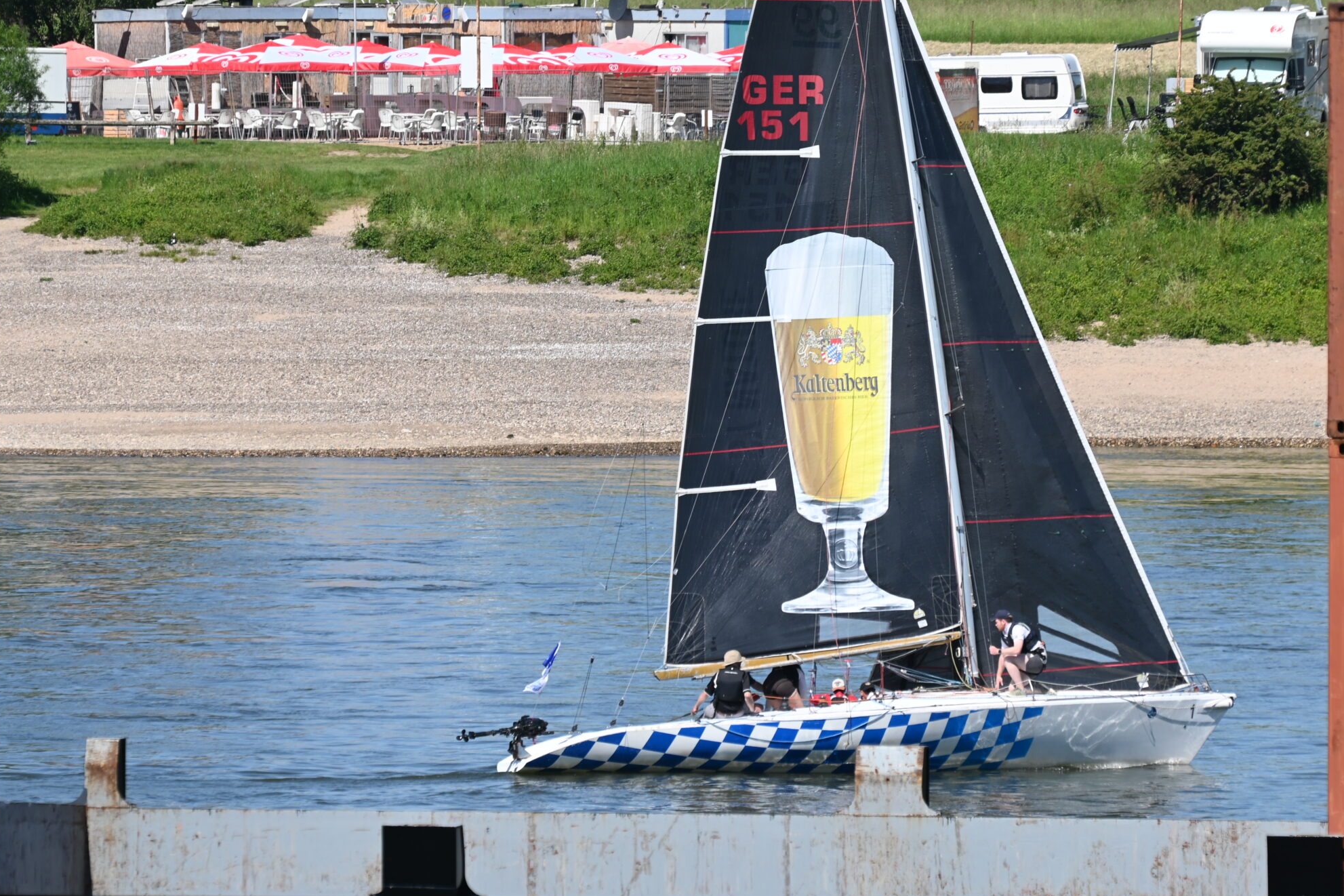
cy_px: 453
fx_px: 15903
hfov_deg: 4.8
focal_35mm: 426
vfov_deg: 3.2
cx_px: 826
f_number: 6.3
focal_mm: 220
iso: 100
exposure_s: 1/640
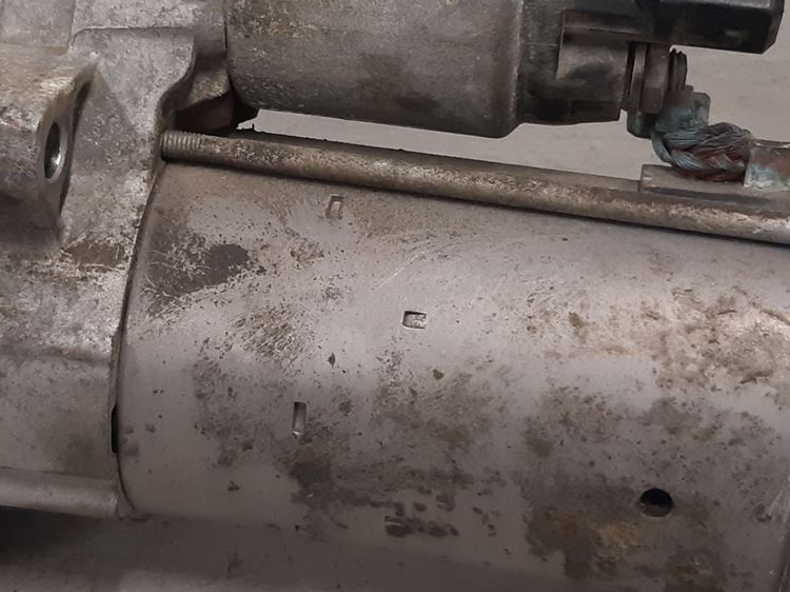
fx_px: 1620
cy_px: 142
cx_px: 321
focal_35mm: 71
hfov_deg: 27.4
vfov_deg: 20.5
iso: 160
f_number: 1.7
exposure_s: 1/50
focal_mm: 3.93
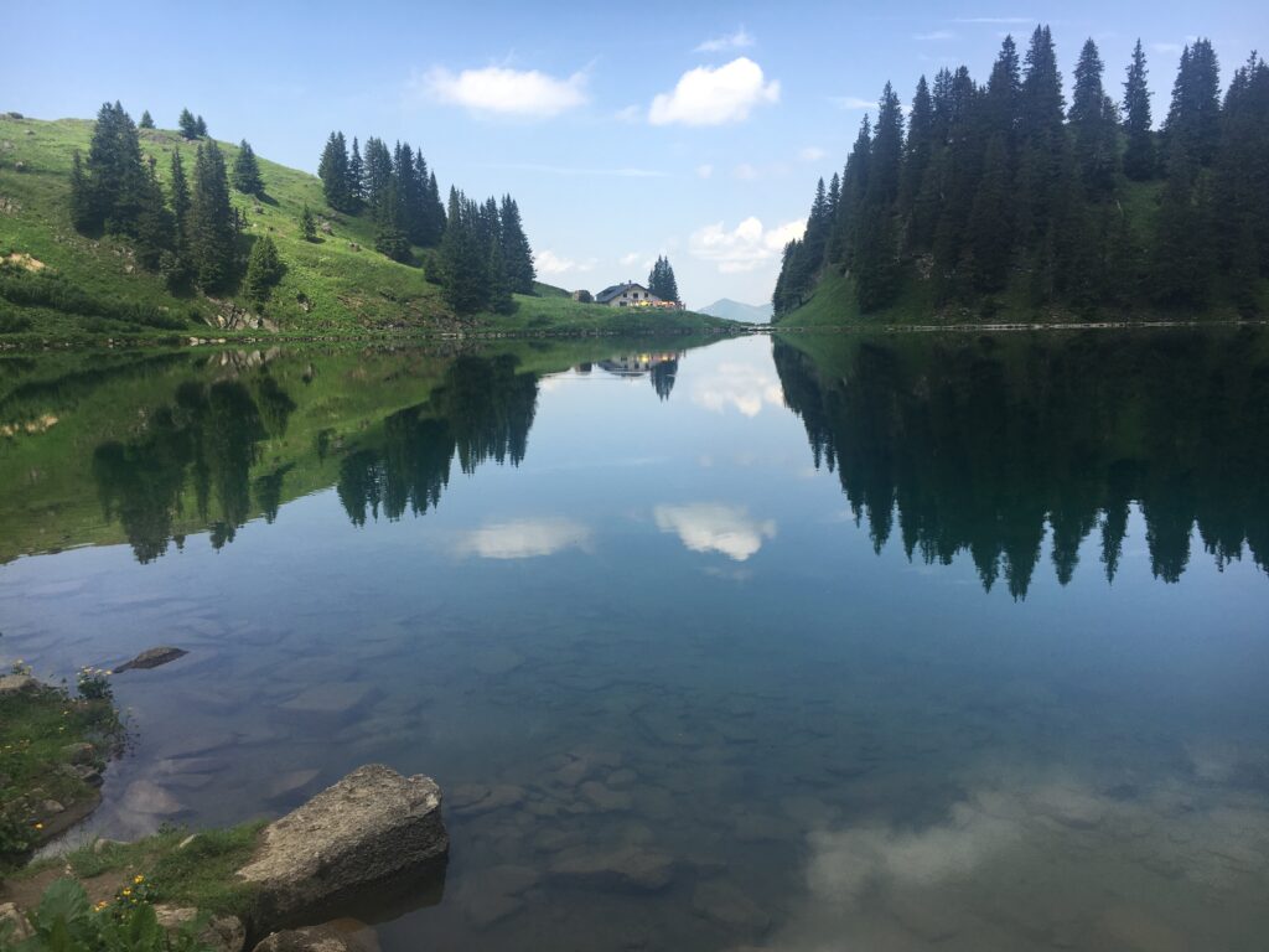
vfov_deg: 48.2
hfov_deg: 61.7
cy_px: 476
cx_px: 634
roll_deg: +1.5
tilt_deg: -7.3
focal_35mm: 29
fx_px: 1063
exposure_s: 1/1304
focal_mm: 4.15
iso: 25
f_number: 2.2
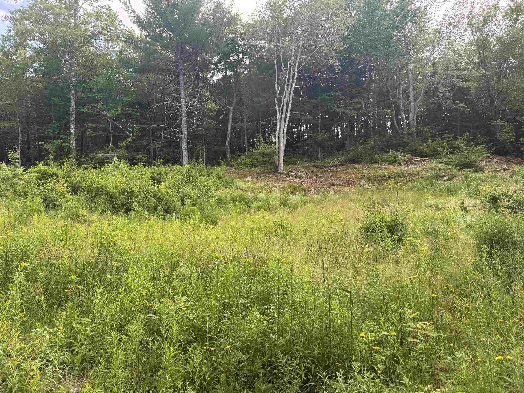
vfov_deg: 56.8
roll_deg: +0.9
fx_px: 363
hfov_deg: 71.6
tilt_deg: -1.7
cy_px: 196
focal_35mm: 24
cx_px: 262
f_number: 1.78
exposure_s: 1/454
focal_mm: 6.76
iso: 80
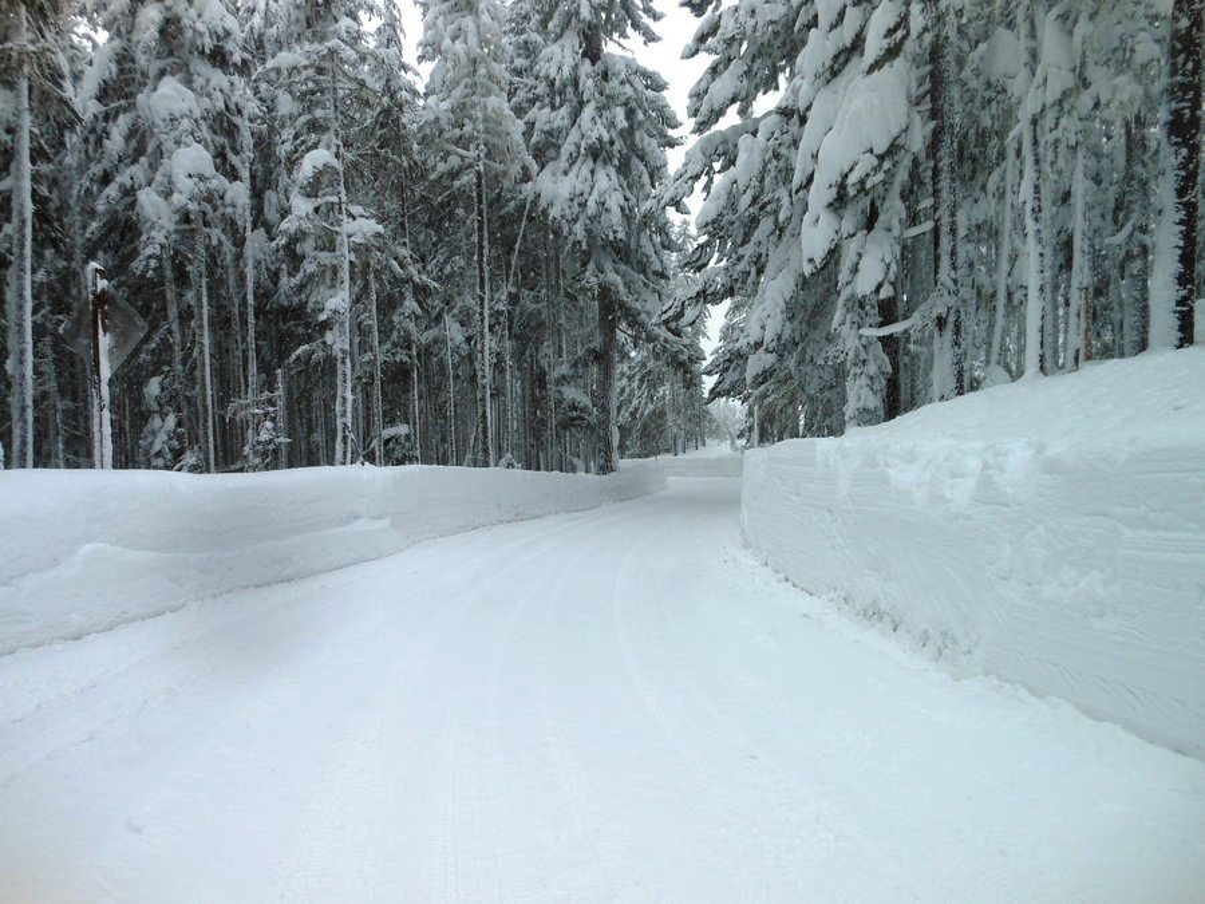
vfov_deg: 54.9
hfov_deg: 69.4
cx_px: 602
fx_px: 870
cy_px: 452
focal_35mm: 25
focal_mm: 4.5
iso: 80
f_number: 3.2
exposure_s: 1/1000
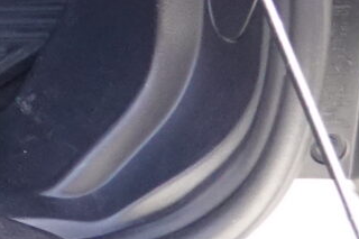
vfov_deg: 4.9
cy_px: -677
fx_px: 2551
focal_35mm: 256
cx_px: -739
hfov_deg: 7.1
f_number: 3.5
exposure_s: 1/250
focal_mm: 11.76
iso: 1000
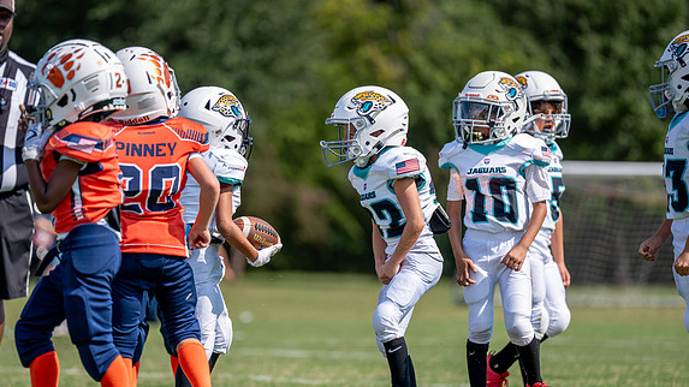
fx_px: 4621
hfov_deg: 8.5
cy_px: 211
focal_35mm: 253
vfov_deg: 4.8
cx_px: 285
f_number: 2.8
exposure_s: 1/2000
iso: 125
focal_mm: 200
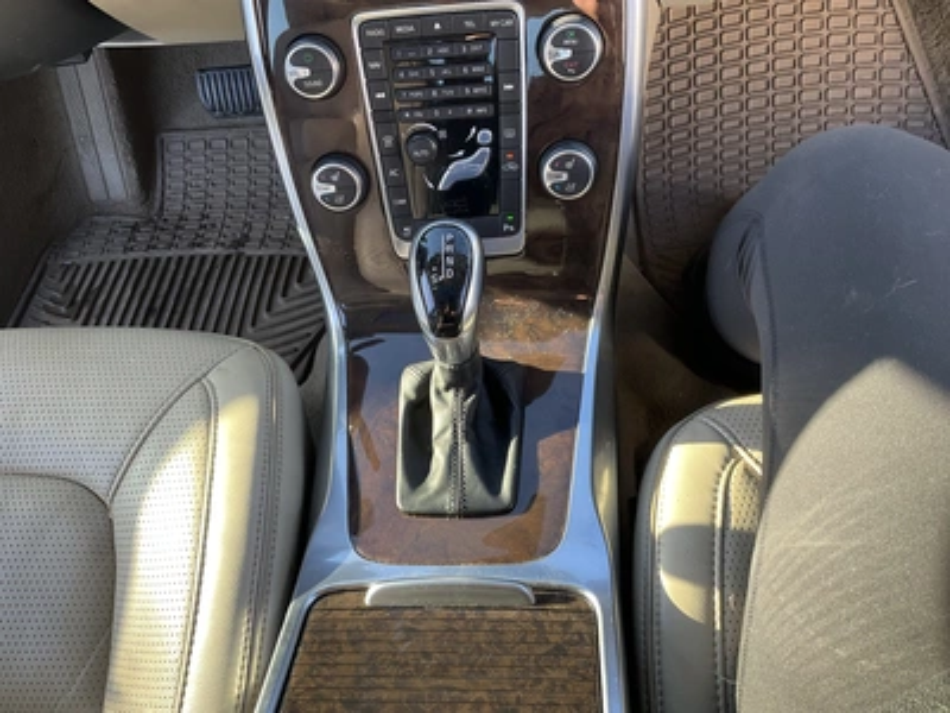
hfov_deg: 61.7
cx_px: 475
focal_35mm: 29
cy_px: 356
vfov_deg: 48.2
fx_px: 796
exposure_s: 1/122
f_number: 1.8
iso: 40
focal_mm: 3
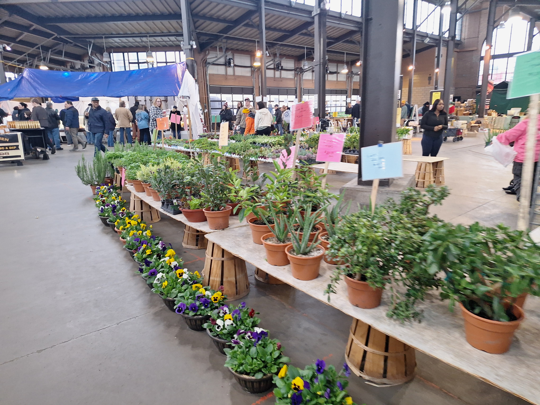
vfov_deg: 58.9
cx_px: 270
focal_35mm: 23
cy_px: 202
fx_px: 359
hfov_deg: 73.9
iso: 250
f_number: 1.8
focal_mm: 5.54
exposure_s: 1/40
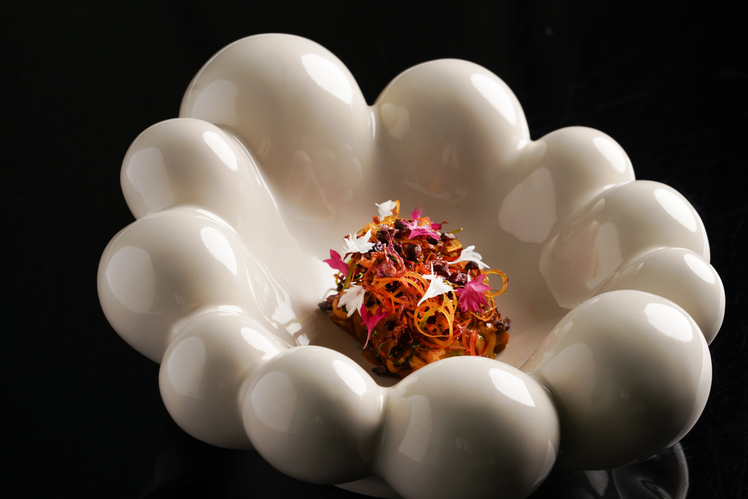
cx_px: 410
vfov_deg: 10.8
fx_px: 2638
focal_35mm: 127
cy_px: 293
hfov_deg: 16.1
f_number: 10
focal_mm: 105
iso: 100
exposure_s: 1/160
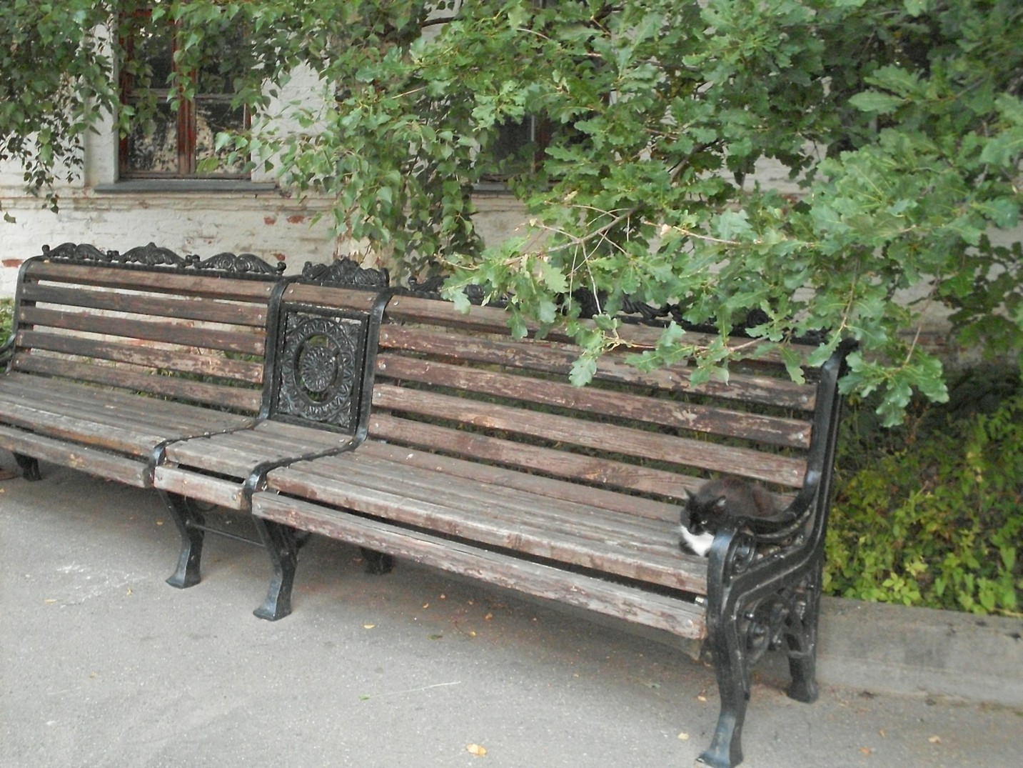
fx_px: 1448
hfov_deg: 38.9
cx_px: 512
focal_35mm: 49
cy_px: 384
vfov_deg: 29.7
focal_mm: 8.1
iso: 400
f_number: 3.1
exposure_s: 1/20
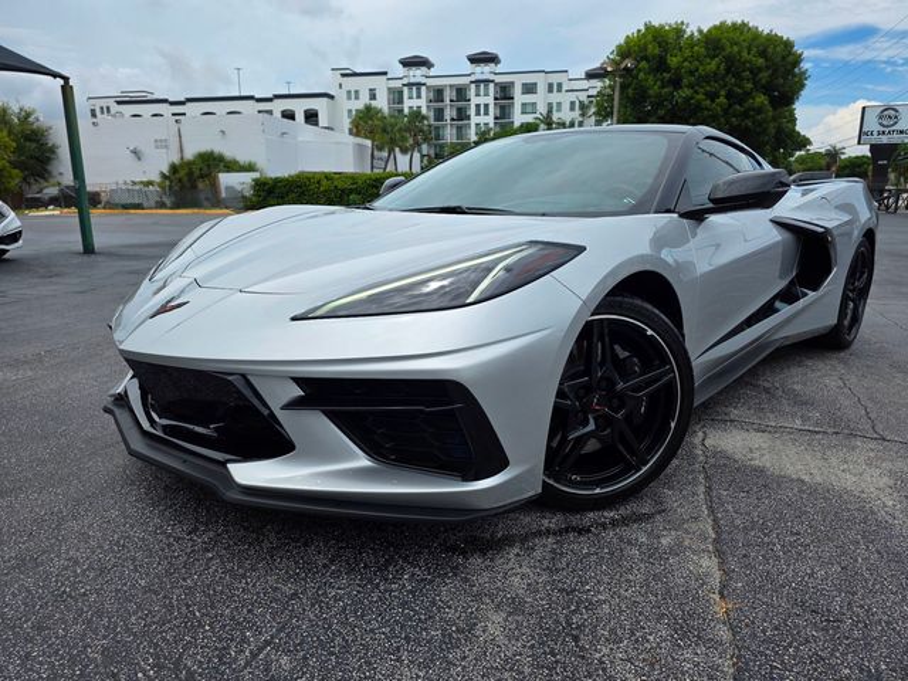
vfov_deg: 58.9
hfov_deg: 73.9
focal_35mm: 23
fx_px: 603
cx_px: 454
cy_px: 340
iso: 80
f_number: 1.7
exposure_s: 1/5447
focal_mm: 6.3
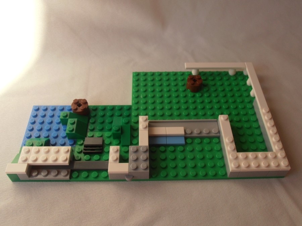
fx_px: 323
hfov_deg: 50.1
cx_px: 151
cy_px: 113
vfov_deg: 38.7
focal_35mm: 37
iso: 80
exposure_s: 1/320
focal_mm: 6.61
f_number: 3.9
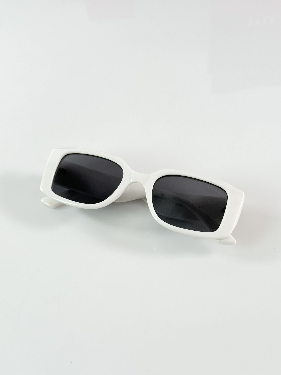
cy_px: 188
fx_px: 520
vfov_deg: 39.7
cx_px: 140
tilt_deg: -50.1
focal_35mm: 48
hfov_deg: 30.3
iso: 50
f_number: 1.78
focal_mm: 6.86
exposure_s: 1/100
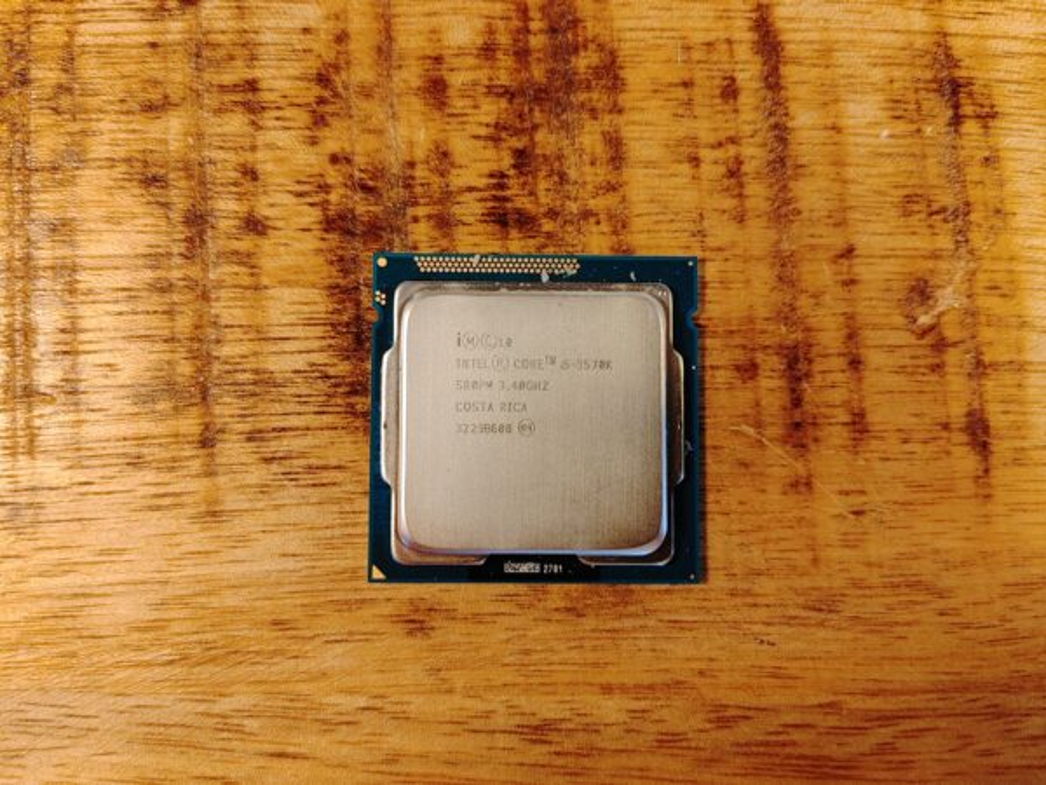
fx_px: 786
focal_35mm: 26
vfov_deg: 53.1
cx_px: 523
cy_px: 392
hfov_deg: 67.3
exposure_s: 1/100
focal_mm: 4.81
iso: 300
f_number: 1.8
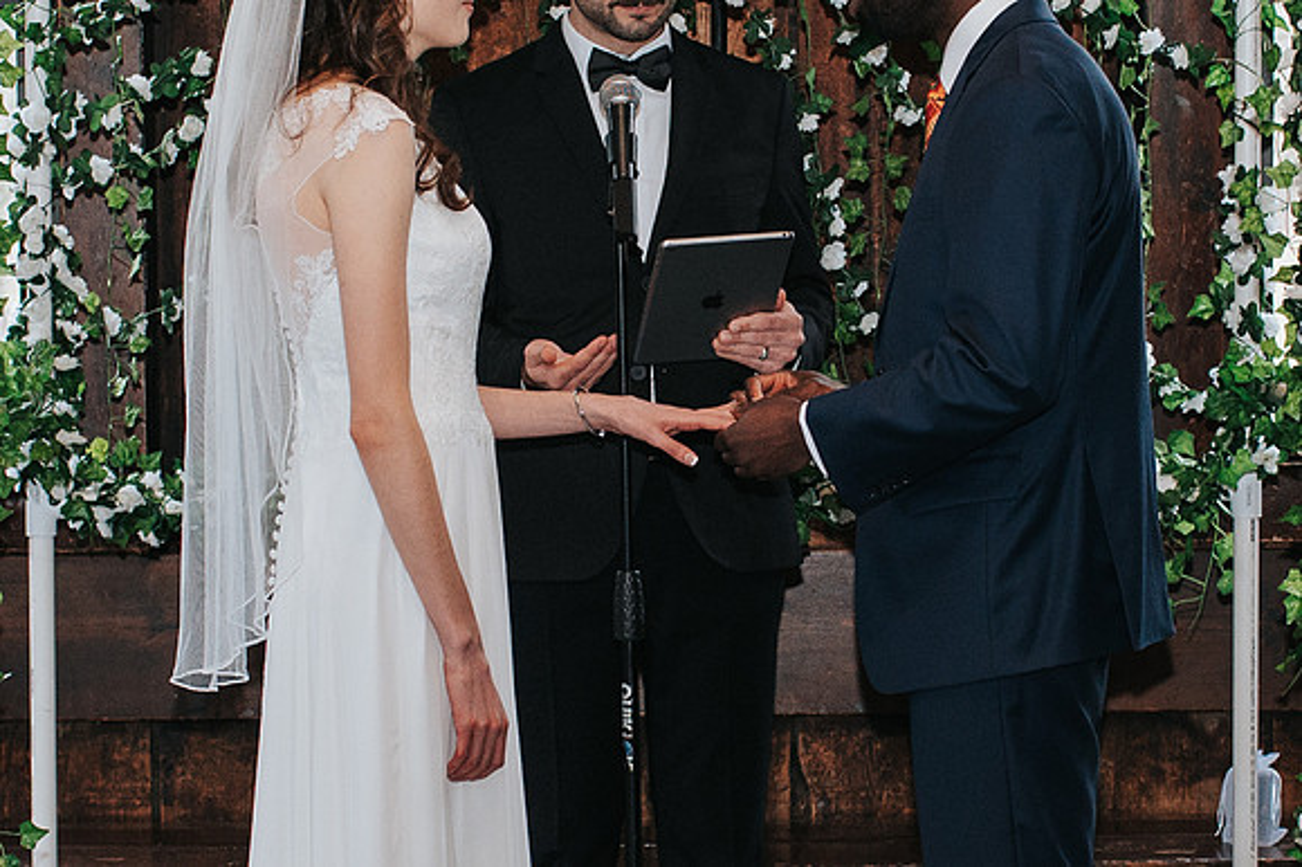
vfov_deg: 11.2
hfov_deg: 16.7
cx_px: 673
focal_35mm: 122
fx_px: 4426
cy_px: 567
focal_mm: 35
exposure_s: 1/160
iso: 1000
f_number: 2.8
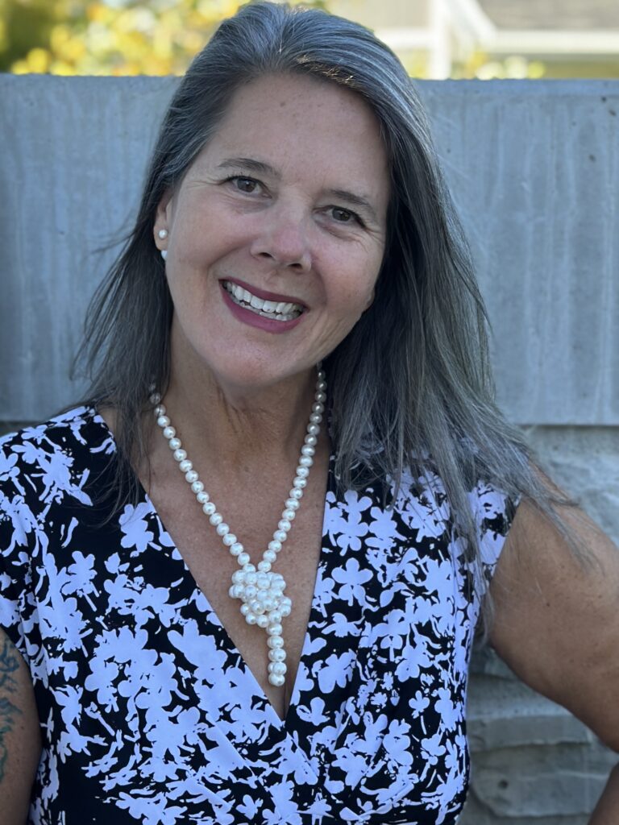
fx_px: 1144
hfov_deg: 30.3
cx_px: 310
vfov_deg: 39.7
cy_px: 412
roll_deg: -0.8
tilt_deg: -11.0
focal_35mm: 48
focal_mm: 6.86
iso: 80
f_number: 1.78
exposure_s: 1/549
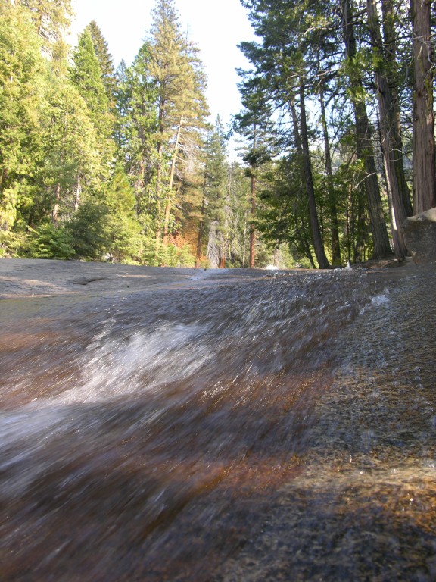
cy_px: 291
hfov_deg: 40.7
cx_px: 218
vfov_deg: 52.6
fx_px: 588
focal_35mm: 35
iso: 50
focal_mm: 8.9
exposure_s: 1/64.9
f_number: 3.5
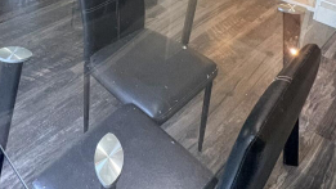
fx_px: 348
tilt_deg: -14.7
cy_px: -82
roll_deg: -0.9
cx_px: 106
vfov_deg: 24.7
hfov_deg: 50.4
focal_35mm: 39
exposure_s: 1/60
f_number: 2.2
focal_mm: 2.22
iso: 500
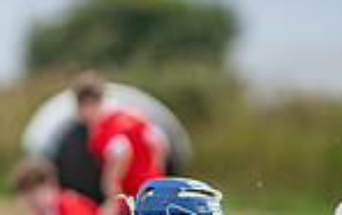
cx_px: 374
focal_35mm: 1826
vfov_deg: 0.7
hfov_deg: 1.1
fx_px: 17045
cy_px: 439
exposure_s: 1/1600
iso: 110
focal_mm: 300
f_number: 2.8
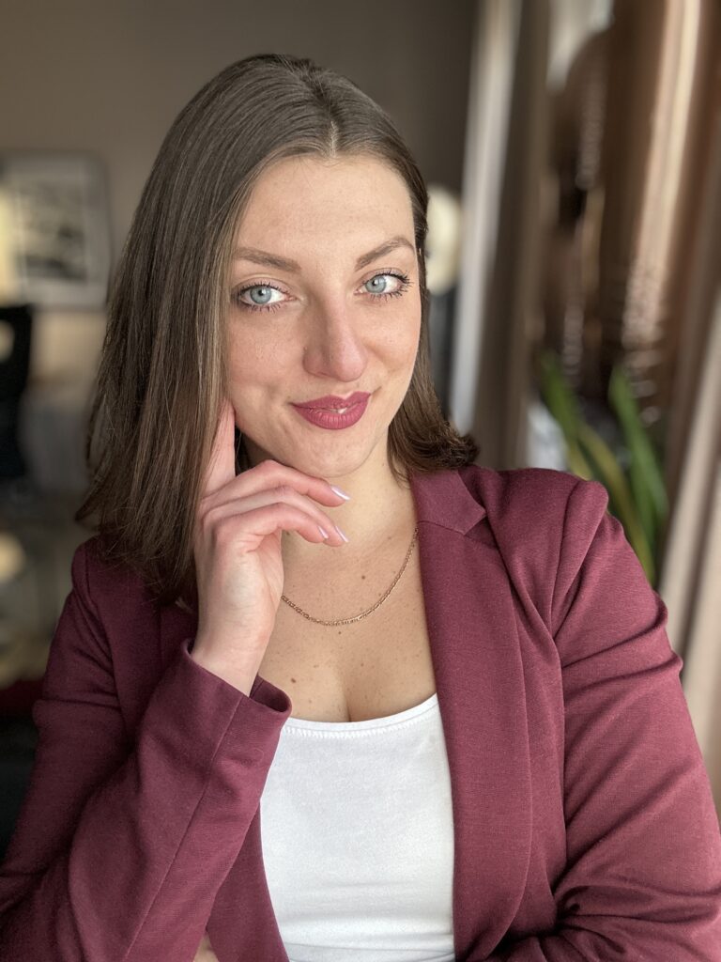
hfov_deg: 46.8
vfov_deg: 60.0
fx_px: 833
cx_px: 360
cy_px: 481
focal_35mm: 30
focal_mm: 2.69
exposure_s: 1/60
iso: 100
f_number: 1.9
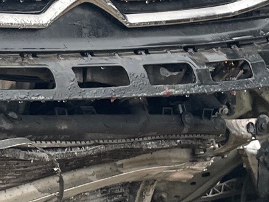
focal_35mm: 124
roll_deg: -1.1
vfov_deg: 11.9
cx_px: -179
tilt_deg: -15.9
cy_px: 28
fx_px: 963
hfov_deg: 14.4
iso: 80
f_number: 1.6
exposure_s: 1/121
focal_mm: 4.2
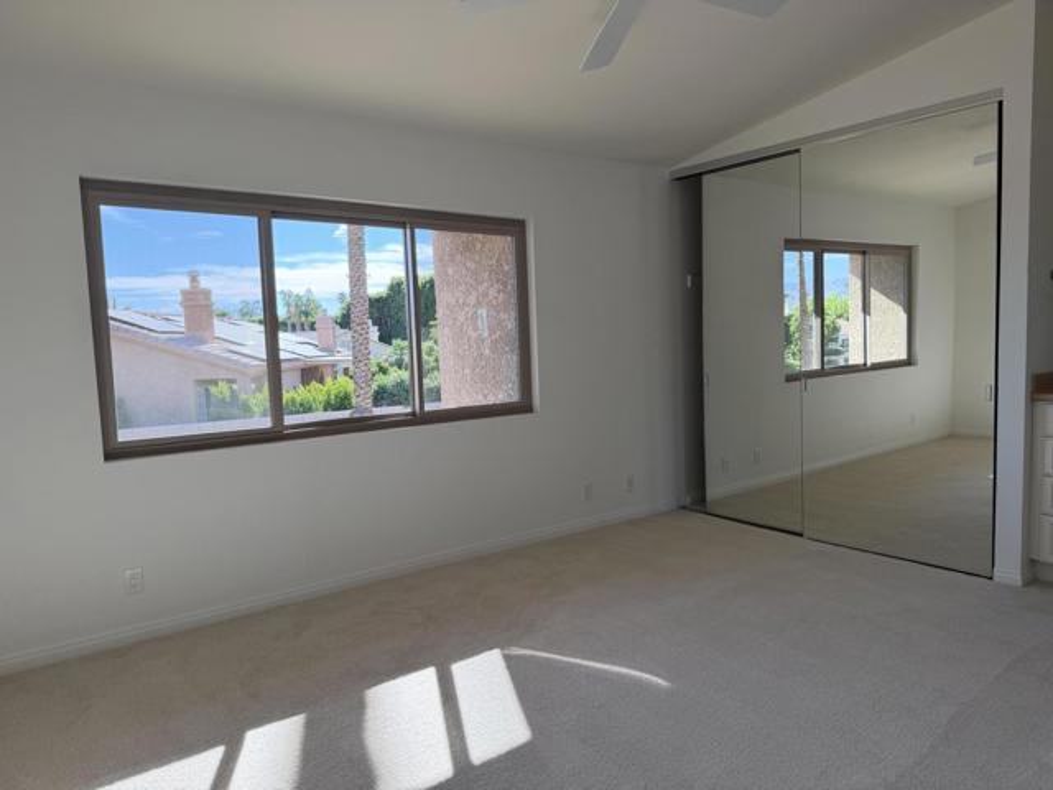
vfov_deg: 56.8
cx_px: 526
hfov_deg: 71.6
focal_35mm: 24
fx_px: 730
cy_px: 395
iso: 100
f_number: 1.78
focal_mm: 6.76
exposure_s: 1/575
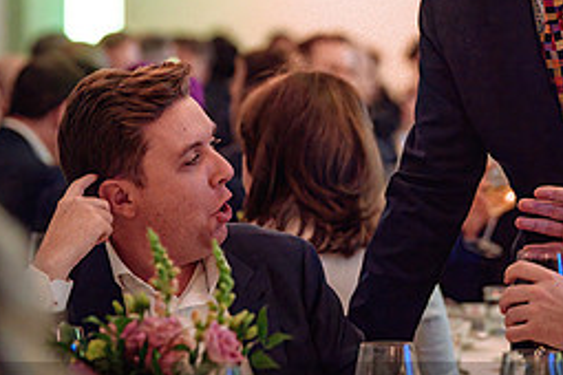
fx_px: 4003
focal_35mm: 256
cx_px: 468
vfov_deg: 5.4
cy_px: 89
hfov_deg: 8.0
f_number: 2.8
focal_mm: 102
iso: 3200
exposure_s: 1/160
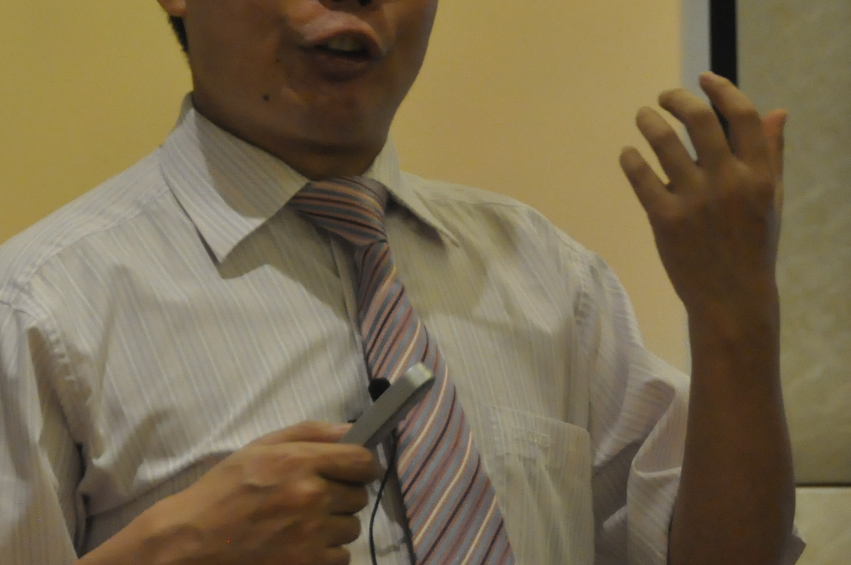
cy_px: 177
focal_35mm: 315
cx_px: 283
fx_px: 7448
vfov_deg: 4.3
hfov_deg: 6.5
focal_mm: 75
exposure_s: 1/40
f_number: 5
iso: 1600
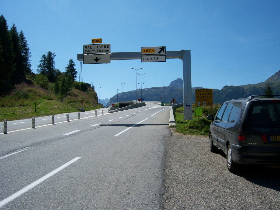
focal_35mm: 36
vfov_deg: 39.7
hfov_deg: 51.4
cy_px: 105
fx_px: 291
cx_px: 140
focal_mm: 7.5
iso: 80
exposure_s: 1/1000
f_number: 4.8
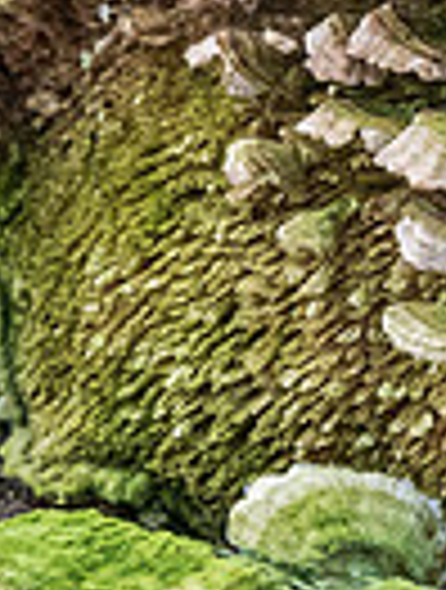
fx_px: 26550
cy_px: 378
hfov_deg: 1.0
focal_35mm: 1553
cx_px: 765
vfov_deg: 1.3
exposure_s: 1/320
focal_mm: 300
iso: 8000
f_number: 16
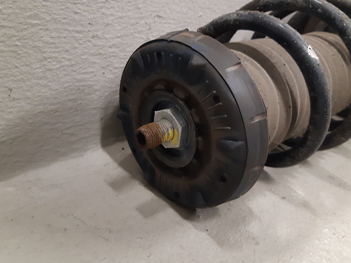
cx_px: 178
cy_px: 116
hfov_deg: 60.0
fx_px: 304
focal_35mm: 30
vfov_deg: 46.7
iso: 250
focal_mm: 3.93
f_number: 1.7
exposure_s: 1/33
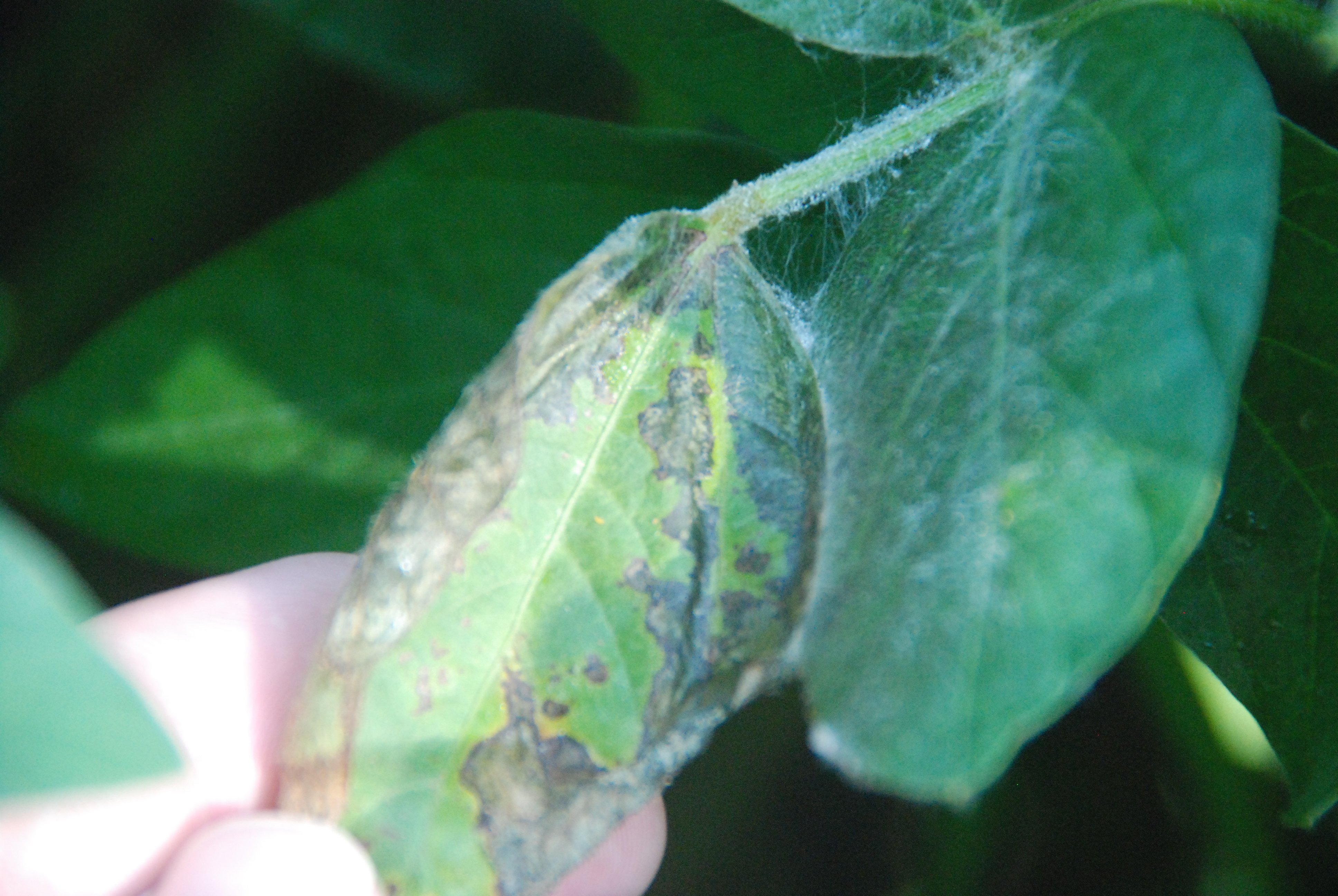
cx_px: 669
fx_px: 13954
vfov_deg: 3.7
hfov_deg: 5.5
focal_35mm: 375
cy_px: 448
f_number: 6.3
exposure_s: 1/200
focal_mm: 250
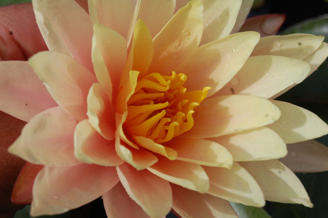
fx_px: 751
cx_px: 164
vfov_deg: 16.5
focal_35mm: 82
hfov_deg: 24.6
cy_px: 109
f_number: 10
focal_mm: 55
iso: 200
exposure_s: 1/400
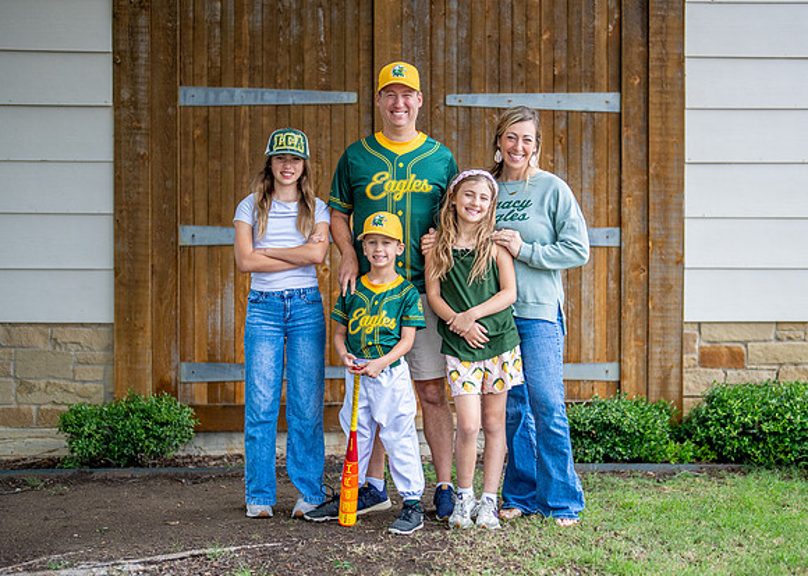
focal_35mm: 60
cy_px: 307
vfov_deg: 23.6
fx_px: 1378
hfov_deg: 32.7
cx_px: 422
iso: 320
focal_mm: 50
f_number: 1.2
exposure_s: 1/1600
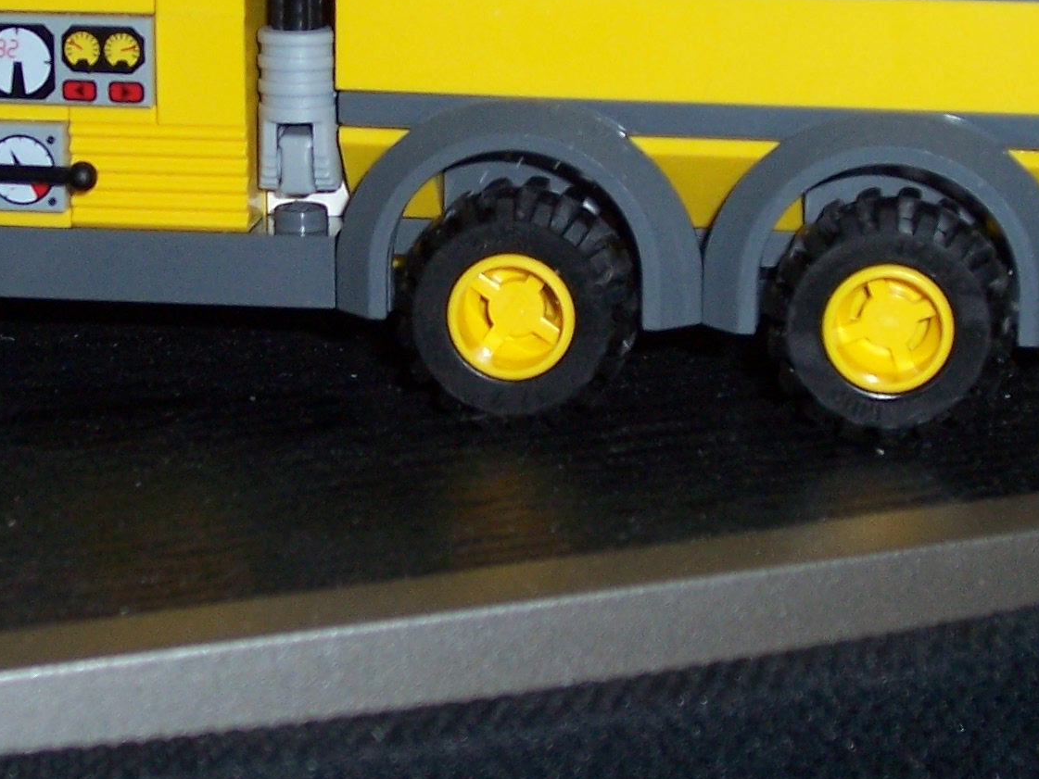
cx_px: 365
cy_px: 243
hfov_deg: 16.3
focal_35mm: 121
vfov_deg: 12.2
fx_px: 3632
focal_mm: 8.6
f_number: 3.4
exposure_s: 1/60
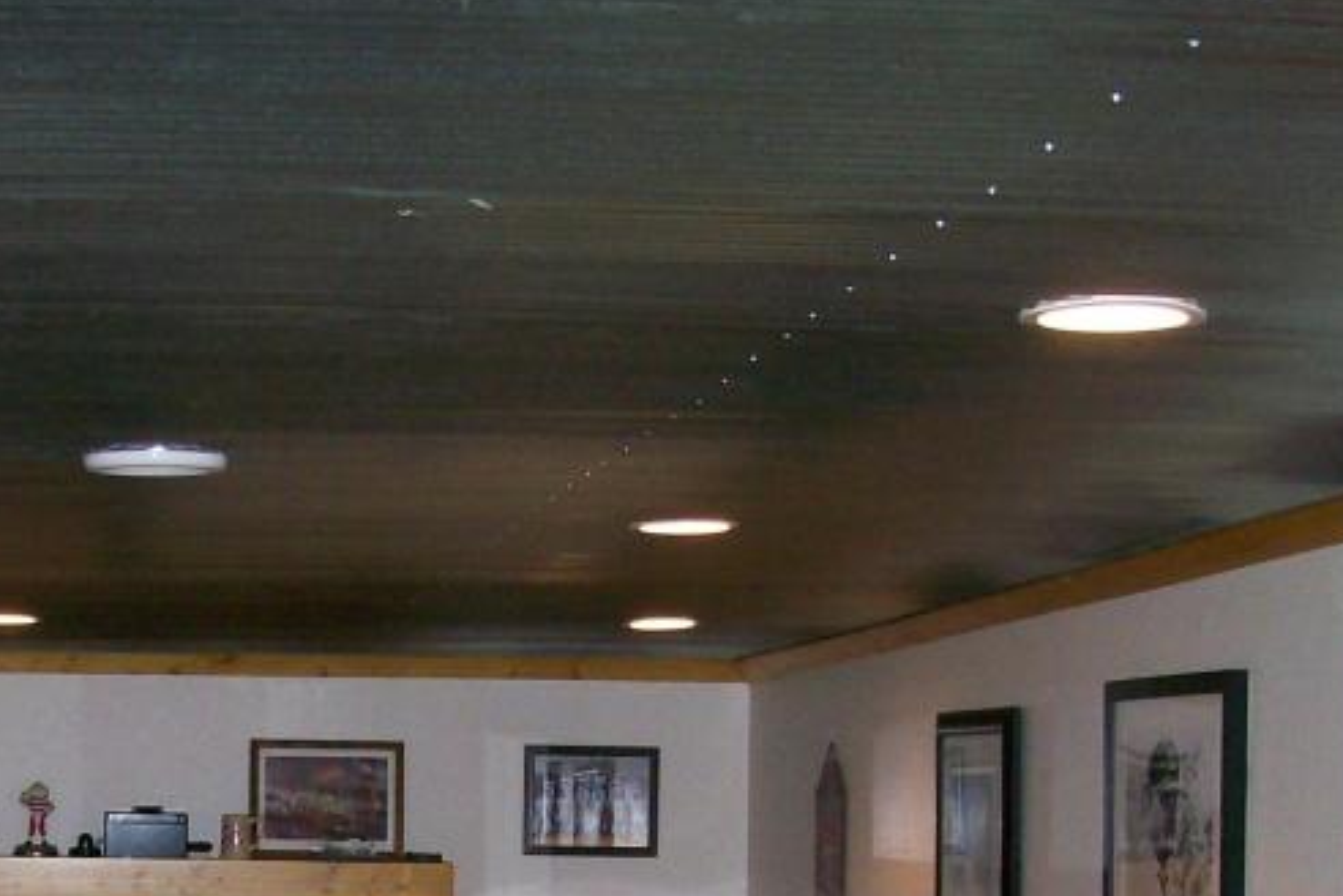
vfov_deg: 16.8
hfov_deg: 25.7
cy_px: 1030
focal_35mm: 78
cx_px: 328
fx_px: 2910
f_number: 2.7
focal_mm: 6
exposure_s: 1/64
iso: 140
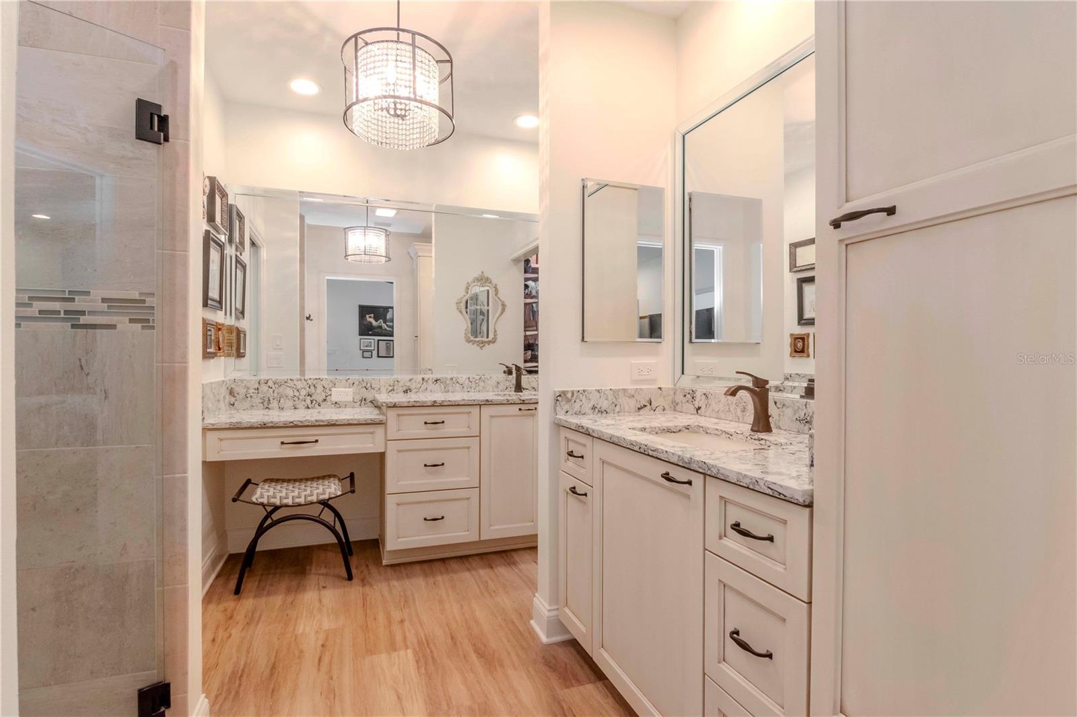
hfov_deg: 95.0
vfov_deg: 72.0
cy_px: 358
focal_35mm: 16
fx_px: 493
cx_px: 538
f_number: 11
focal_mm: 11
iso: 1000
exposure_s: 1/13
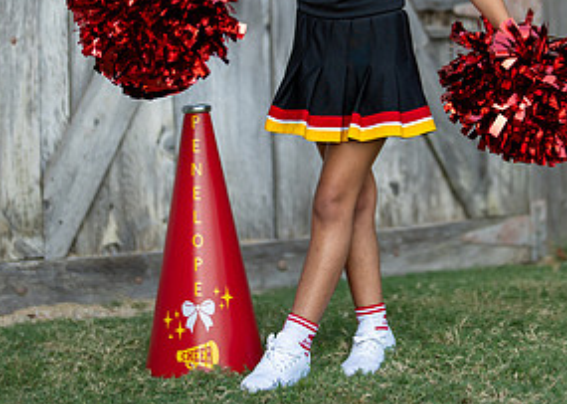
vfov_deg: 11.9
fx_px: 1914
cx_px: 385
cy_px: -9
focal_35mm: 119
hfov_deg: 16.8
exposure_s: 1/2000
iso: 125
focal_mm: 50
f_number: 1.2
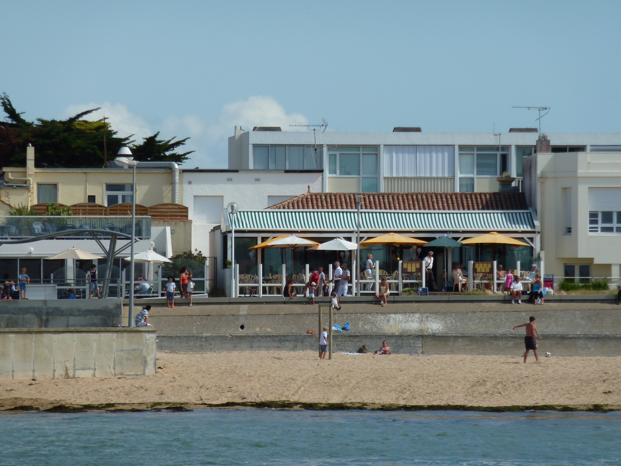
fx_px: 5382
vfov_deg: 5.0
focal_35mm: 300
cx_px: 310
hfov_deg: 6.6
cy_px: 233
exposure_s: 1/640
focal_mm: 49.2
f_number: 5.6
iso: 80
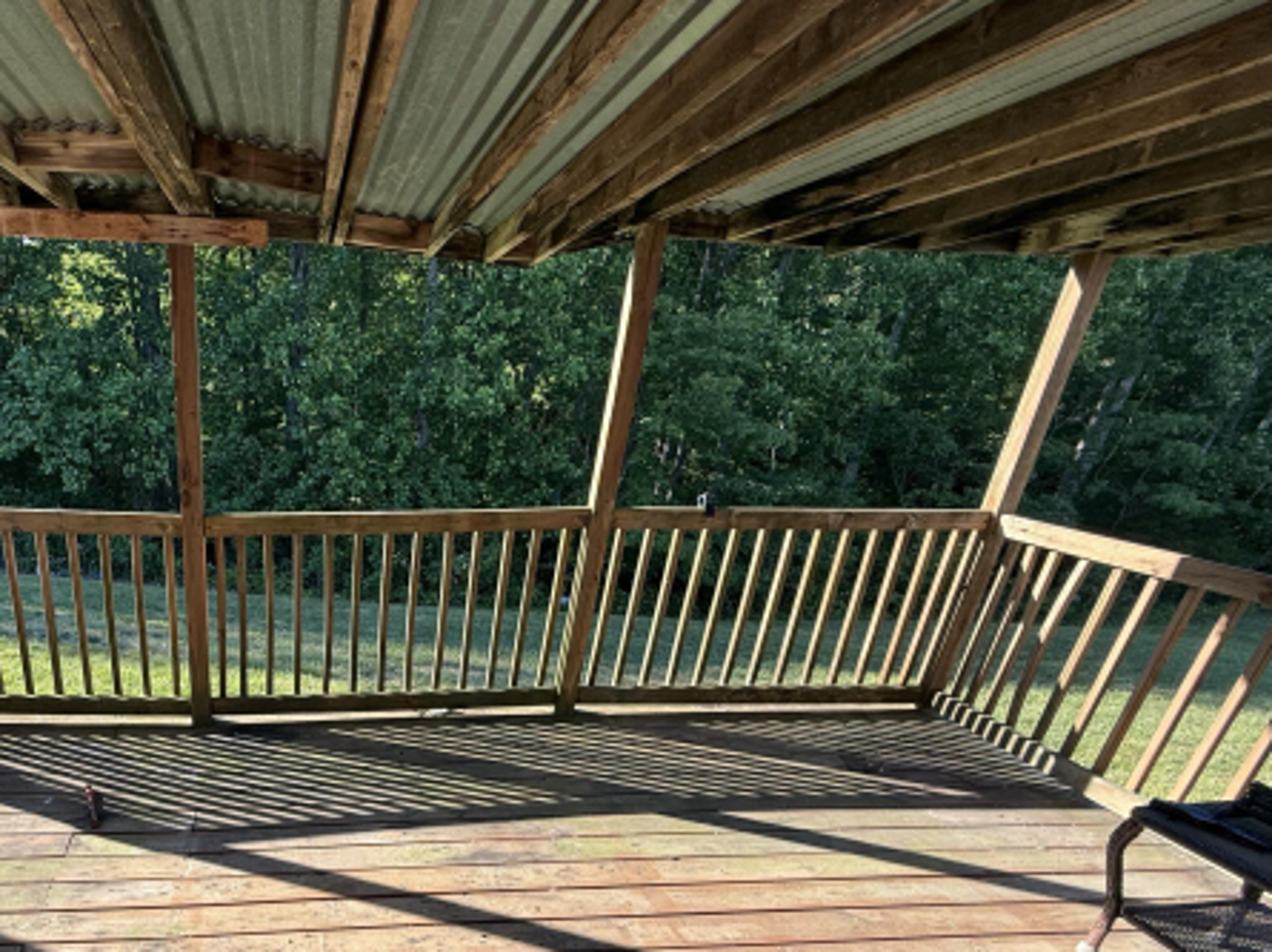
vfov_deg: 60.4
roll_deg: -1.4
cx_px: 339
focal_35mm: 21
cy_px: 698
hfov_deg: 74.2
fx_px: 771
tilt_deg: -25.5
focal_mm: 2.22
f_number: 2.2
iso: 50
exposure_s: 1/349
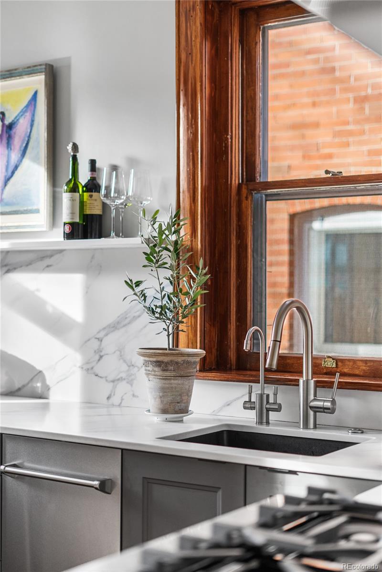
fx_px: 796
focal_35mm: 50
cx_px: 191
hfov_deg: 27.0
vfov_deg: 39.6
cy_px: 286
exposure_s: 1/160
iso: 640
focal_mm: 50
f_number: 1.8
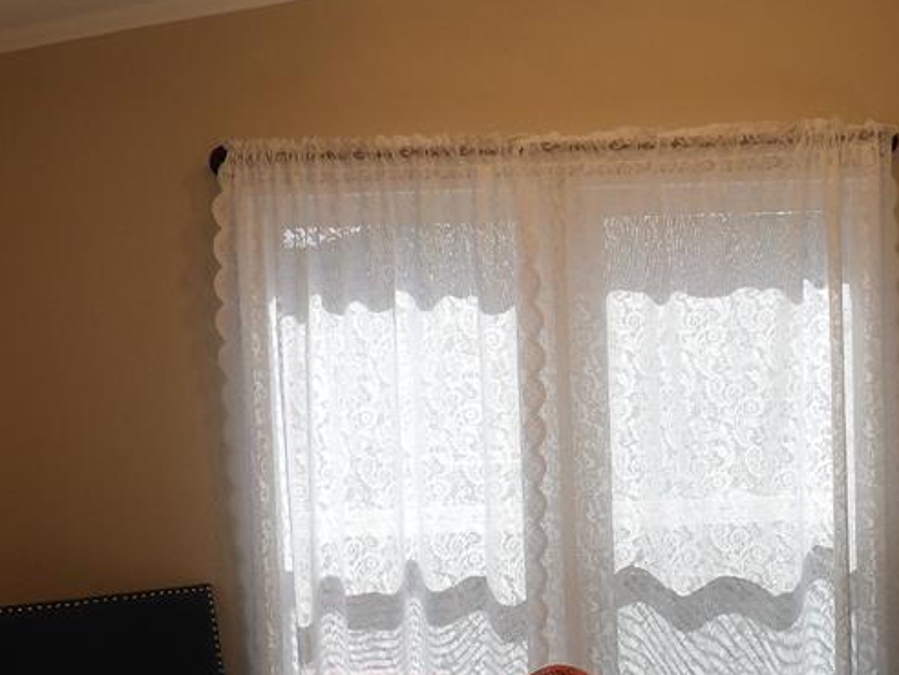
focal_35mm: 50
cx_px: 587
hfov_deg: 37.8
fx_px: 1299
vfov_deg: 28.9
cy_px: 457
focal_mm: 4.3
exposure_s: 1/81
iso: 100
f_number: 3.2
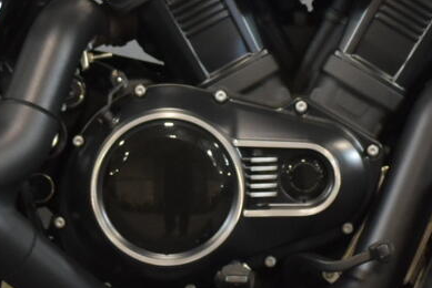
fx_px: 2594
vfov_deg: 6.3
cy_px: -166
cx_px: 263
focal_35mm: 216
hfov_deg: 9.5
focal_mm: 28
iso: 1000
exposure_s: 1/30
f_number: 4.5
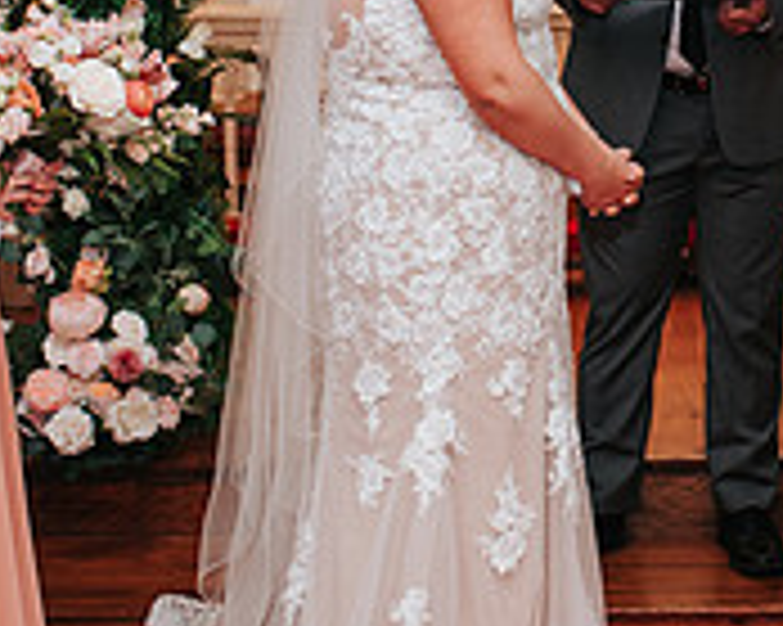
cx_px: 666
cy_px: 101
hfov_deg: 17.1
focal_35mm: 111
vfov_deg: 13.8
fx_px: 2571
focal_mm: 35
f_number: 2.8
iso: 1000
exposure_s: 1/200
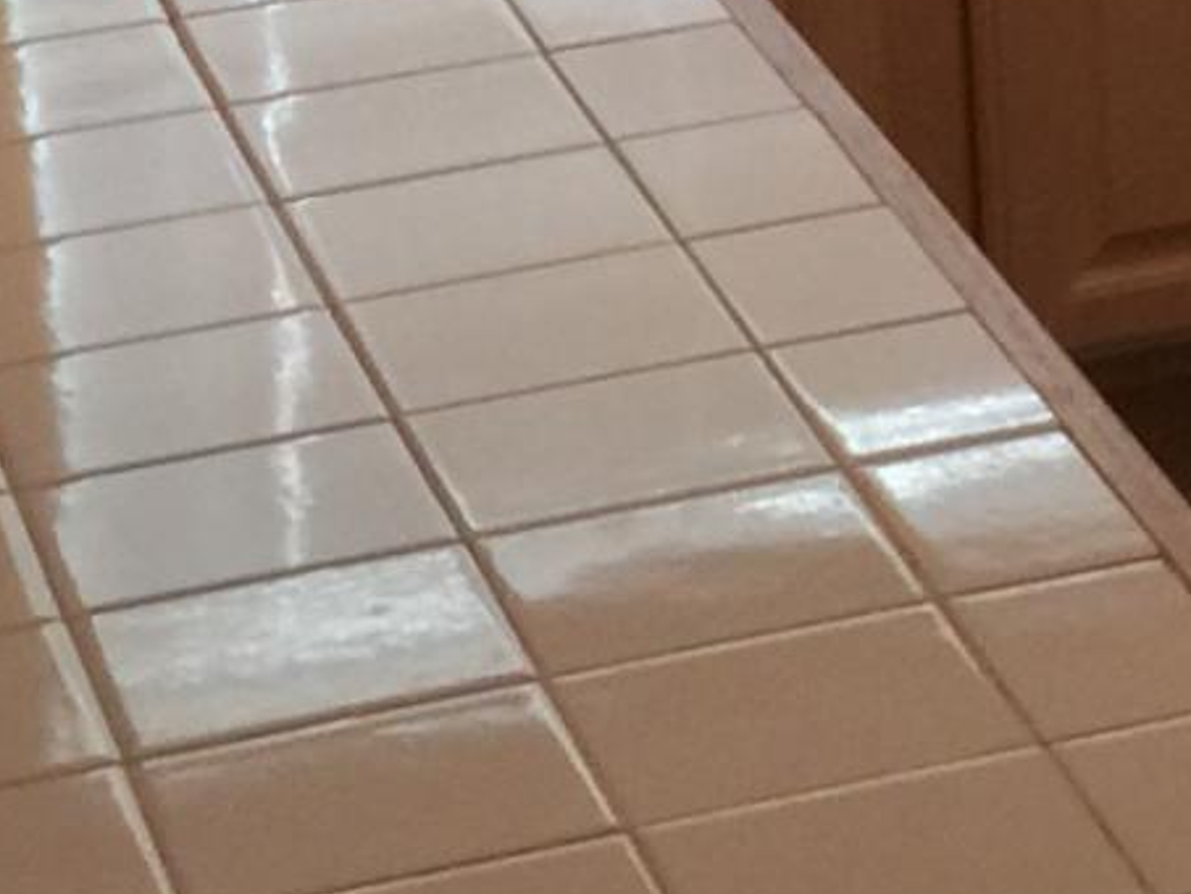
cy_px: -907
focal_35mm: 192
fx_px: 6608
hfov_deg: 9.6
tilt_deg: -10.2
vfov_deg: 7.4
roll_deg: +0.5
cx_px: 2448
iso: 50
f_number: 2.2
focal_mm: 4.15
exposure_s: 1/15
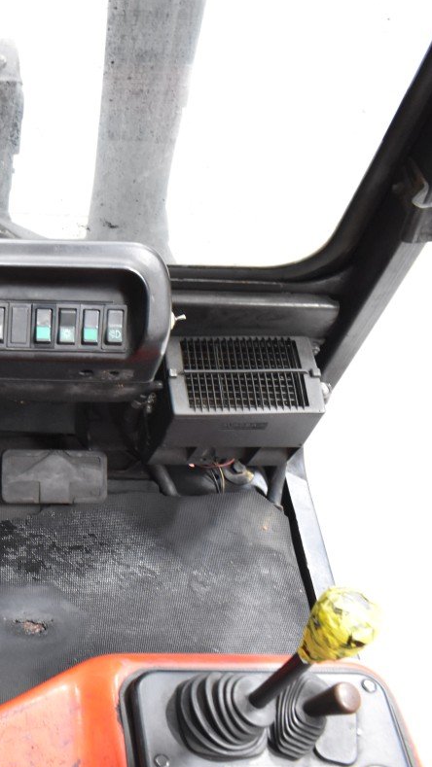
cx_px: -86
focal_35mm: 43
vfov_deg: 47.4
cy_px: 386
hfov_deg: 25.0
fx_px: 875
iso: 1600
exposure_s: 1/5
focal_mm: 18
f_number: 5
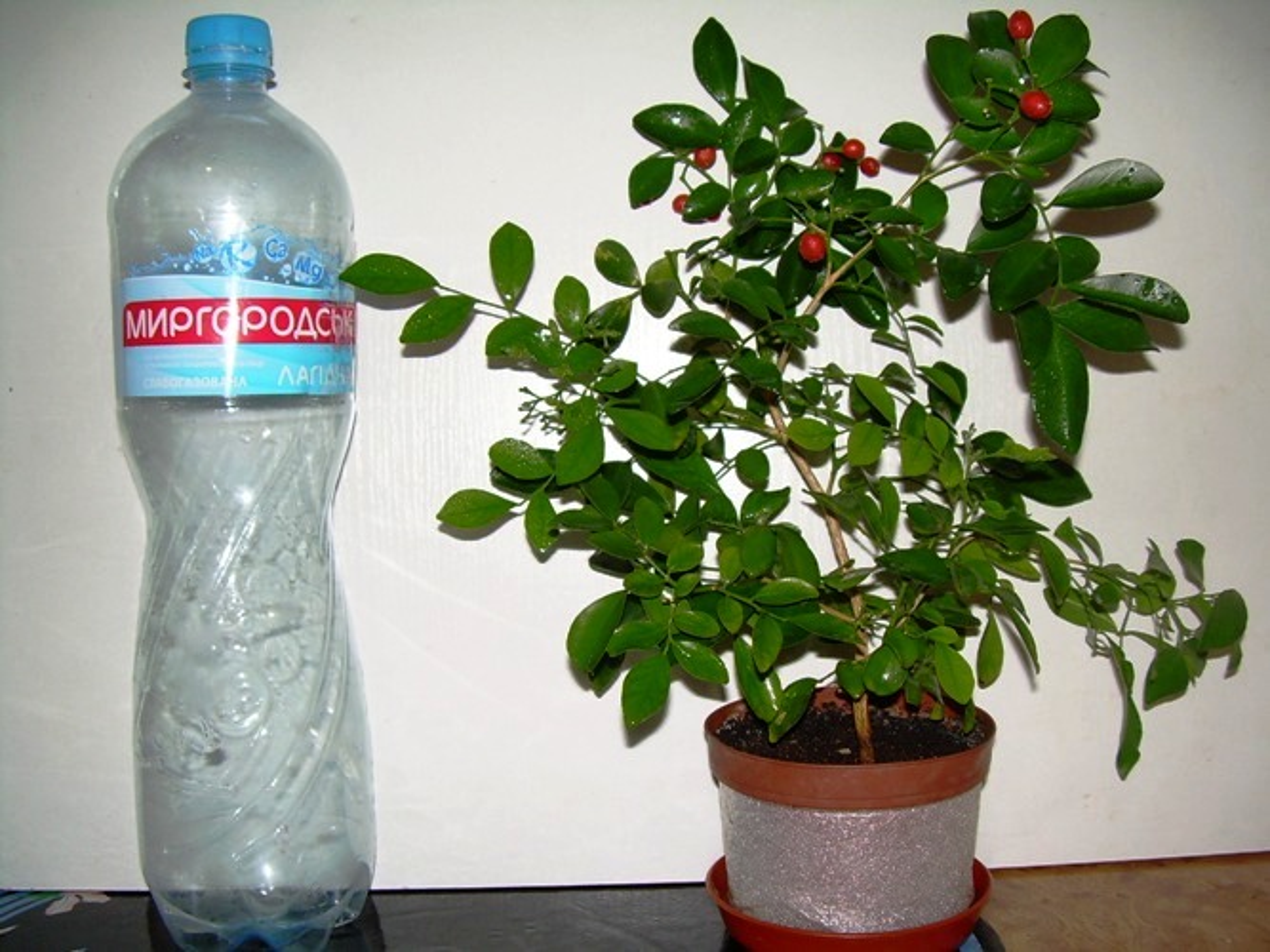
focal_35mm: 38
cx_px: 635
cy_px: 476
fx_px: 1394
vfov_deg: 37.7
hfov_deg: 49.0
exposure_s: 1/60
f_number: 2.8
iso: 50
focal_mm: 6.3
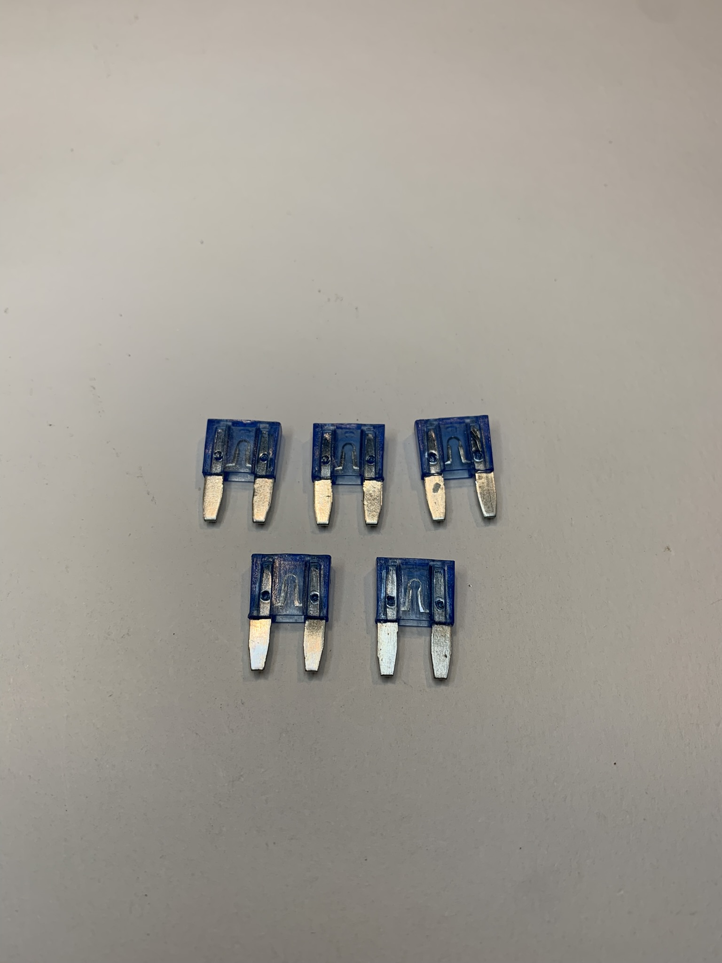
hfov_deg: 53.1
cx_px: 361
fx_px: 723
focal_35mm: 26
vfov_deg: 67.3
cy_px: 482
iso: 25
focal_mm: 4.25
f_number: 1.8
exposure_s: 1/120
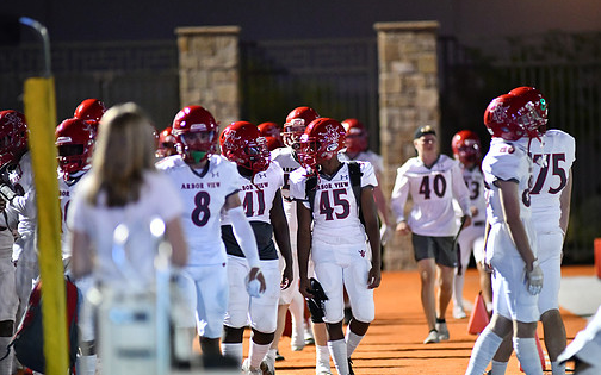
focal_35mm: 352
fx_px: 5765
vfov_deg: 3.7
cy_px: 223
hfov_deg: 6.0
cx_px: 315
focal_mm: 300
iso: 7200
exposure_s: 1/1000
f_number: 2.8
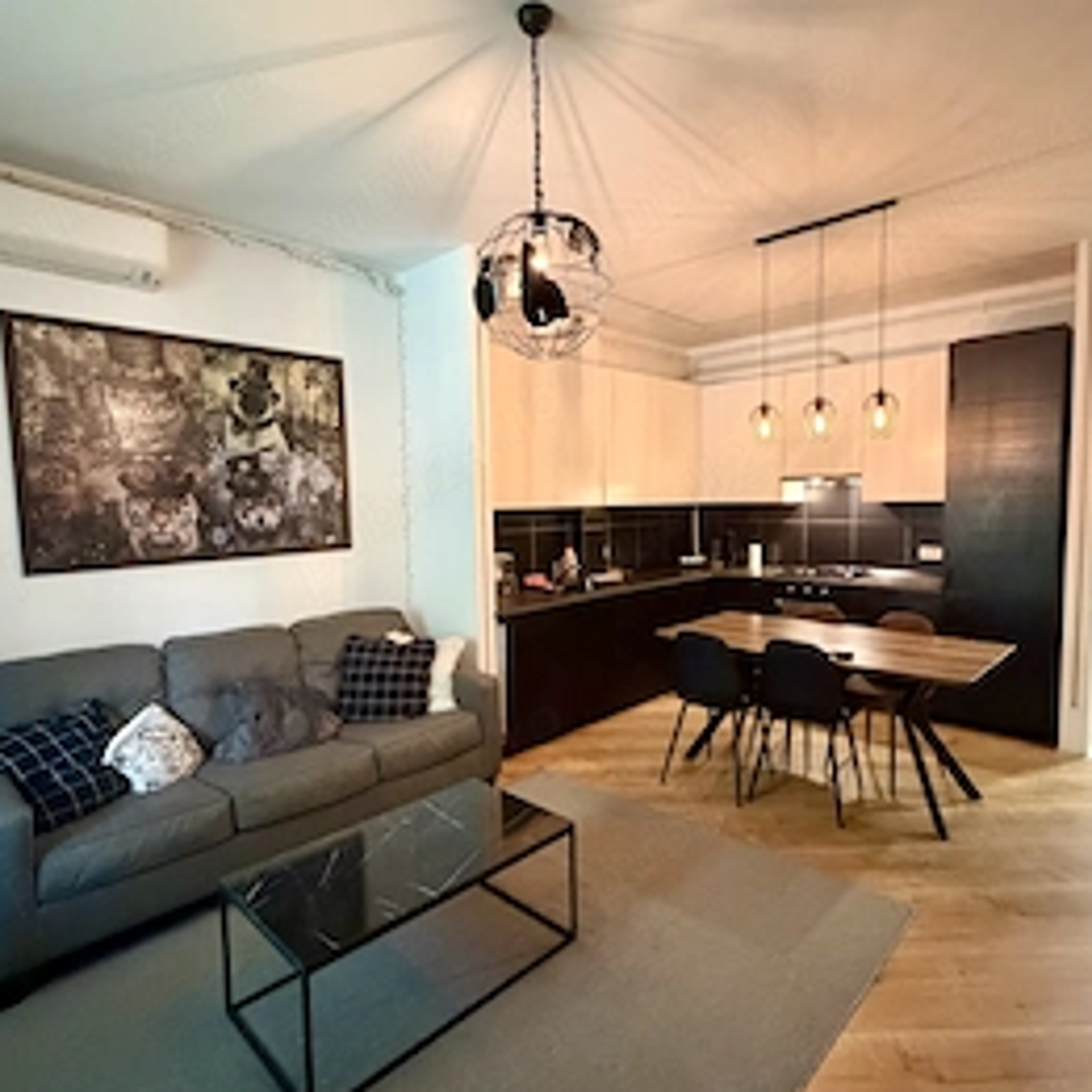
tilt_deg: -4.8
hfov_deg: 77.6
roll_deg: +1.1
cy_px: 552
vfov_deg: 77.7
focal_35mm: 19
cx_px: 573
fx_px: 678
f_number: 2.2
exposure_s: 1/50
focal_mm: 2.22
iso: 1250
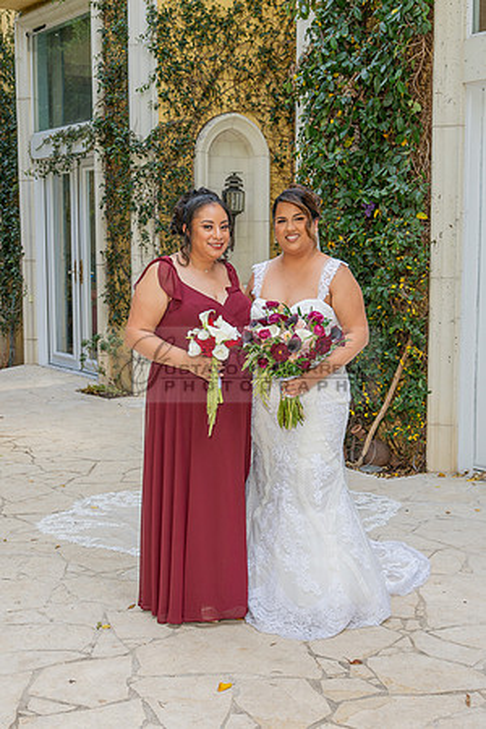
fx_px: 1048
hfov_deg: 26.1
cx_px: 262
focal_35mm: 52
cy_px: 365
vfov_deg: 38.4
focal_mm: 34.5
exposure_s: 1/200
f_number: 4.5
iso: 200
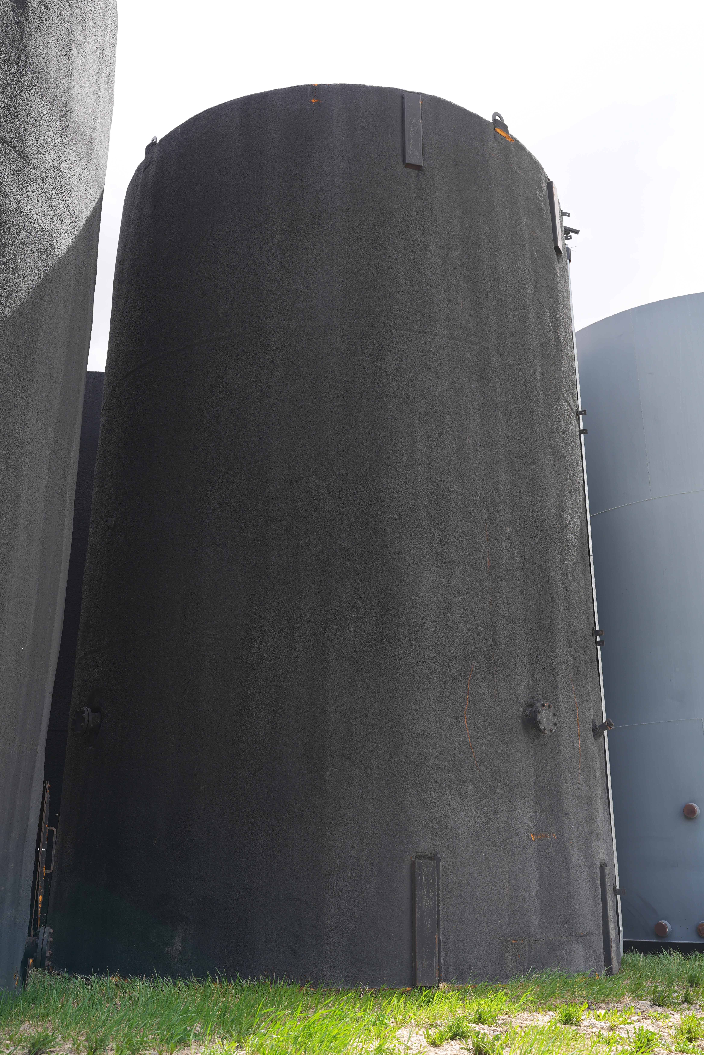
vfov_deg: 54.4
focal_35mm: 35
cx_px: 352
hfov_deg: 37.9
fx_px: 1027
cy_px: 528
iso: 100
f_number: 5.6
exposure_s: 1/160
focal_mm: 35
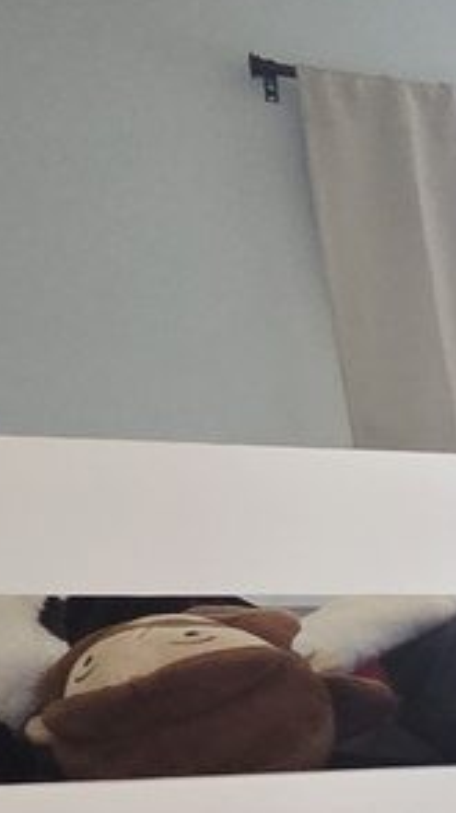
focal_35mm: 74
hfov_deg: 10.3
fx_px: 1593
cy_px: 979
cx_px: 1459
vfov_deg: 25.6
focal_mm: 2.2
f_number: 2.2
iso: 160
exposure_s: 1/60
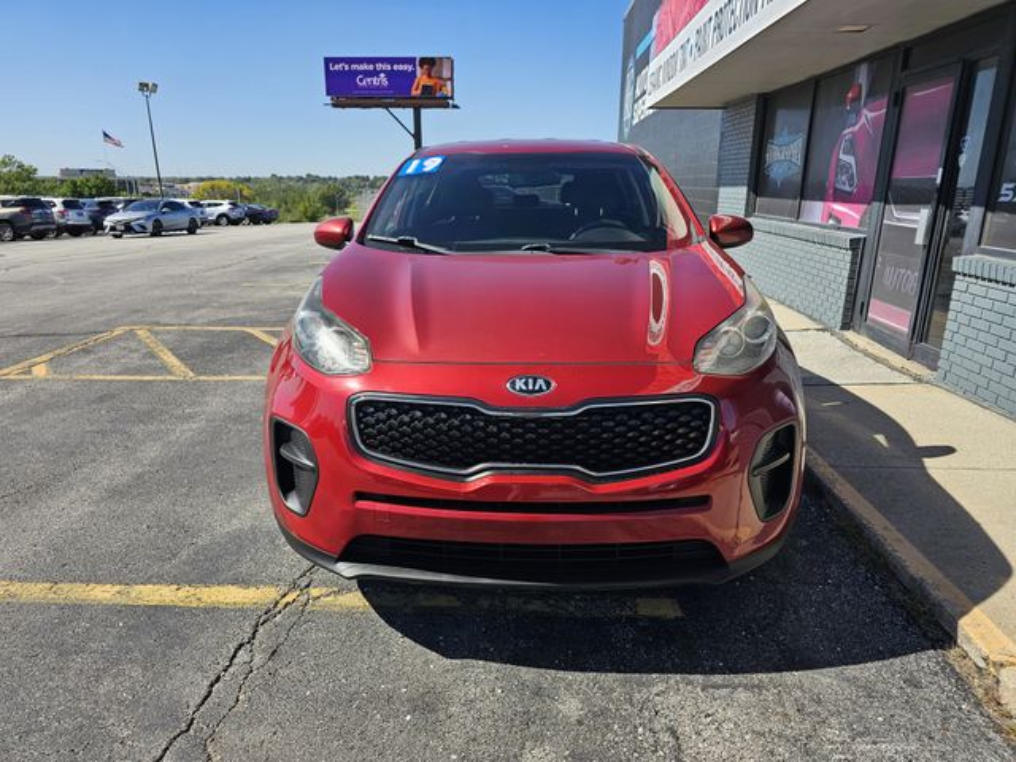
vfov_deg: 58.9
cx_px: 508
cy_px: 381
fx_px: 675
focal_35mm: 23
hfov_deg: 73.9
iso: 10
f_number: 1.7
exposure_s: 1/569
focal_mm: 6.3
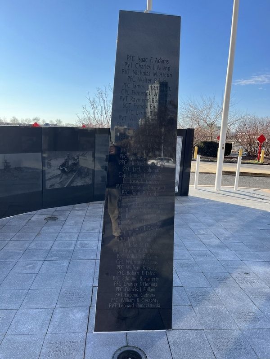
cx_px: 135
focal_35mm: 26
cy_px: 180
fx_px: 270
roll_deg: -4.0
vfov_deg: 67.3
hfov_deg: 53.1
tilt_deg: -11.0
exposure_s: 1/1623
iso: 50
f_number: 1.6
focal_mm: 5.1
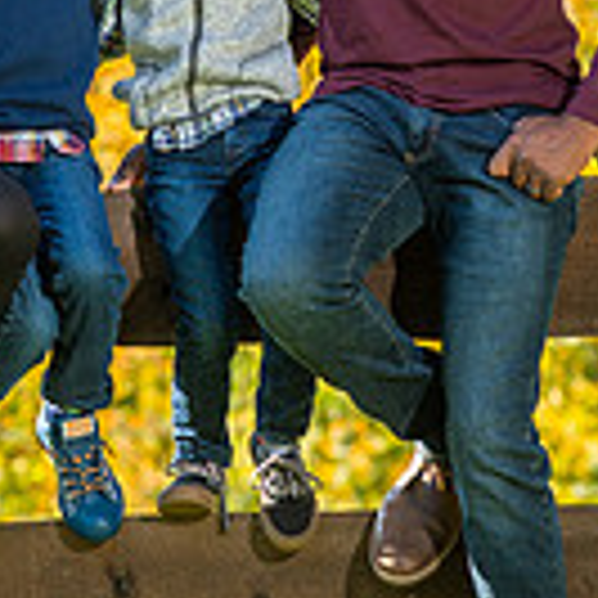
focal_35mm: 500
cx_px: 216
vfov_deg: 3.5
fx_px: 9772
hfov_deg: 3.5
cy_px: 142
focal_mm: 135
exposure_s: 1/250
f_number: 5
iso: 100
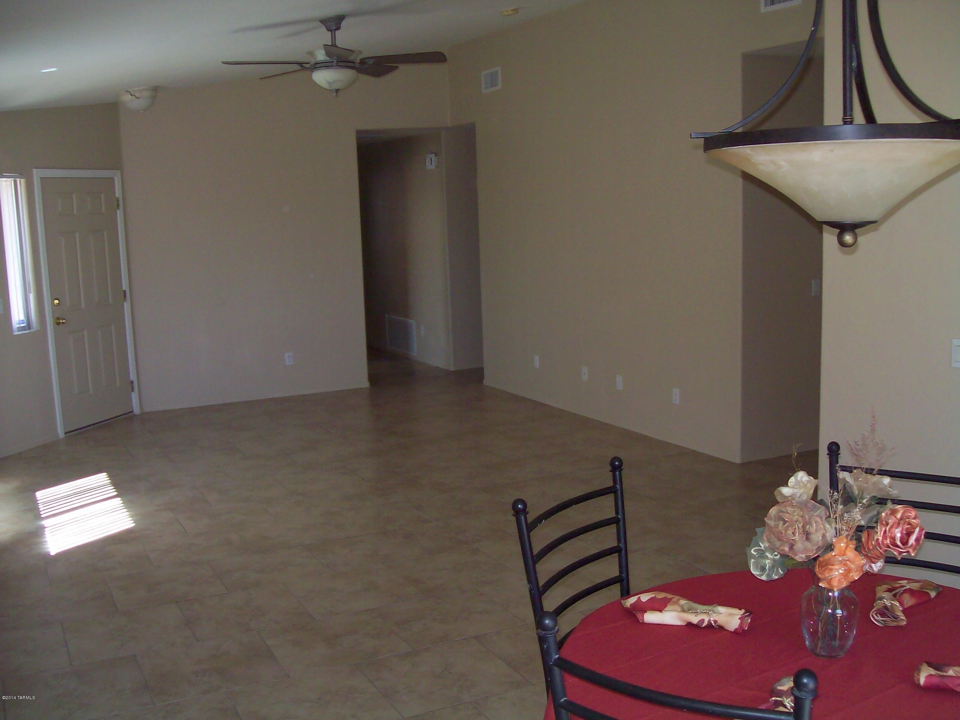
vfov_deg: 39.6
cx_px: 480
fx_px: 998
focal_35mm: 36
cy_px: 360
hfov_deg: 51.4
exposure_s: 1/64
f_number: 2.7
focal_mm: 6
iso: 80
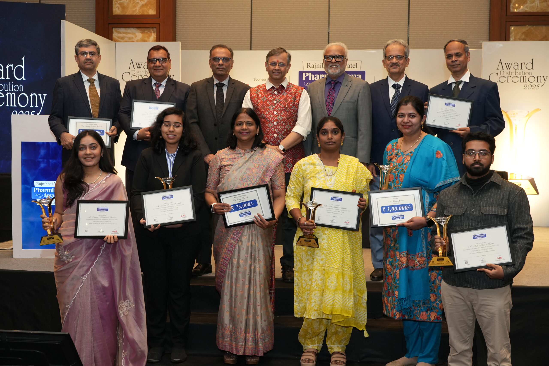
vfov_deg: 27.5
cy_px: 183
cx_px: 274
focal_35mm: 49
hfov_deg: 40.3
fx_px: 747
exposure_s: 1/125
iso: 2000
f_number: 6.3
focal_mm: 49
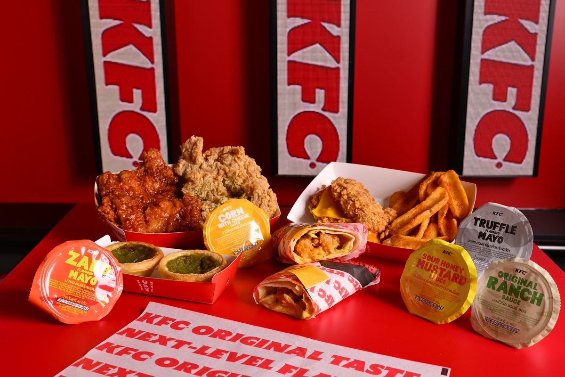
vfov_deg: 30.5
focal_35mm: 44
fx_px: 691
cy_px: 188
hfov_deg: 44.5
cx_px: 282
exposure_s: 1/125
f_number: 11
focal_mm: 44
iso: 400
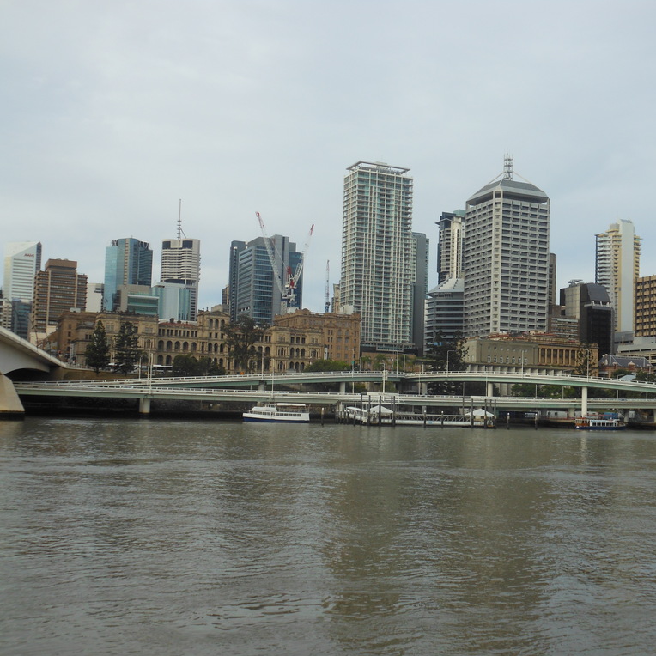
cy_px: 328
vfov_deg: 37.6
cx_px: 426
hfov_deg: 37.2
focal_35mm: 45
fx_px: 965
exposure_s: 1/640
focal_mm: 6.8
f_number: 3.6
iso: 80
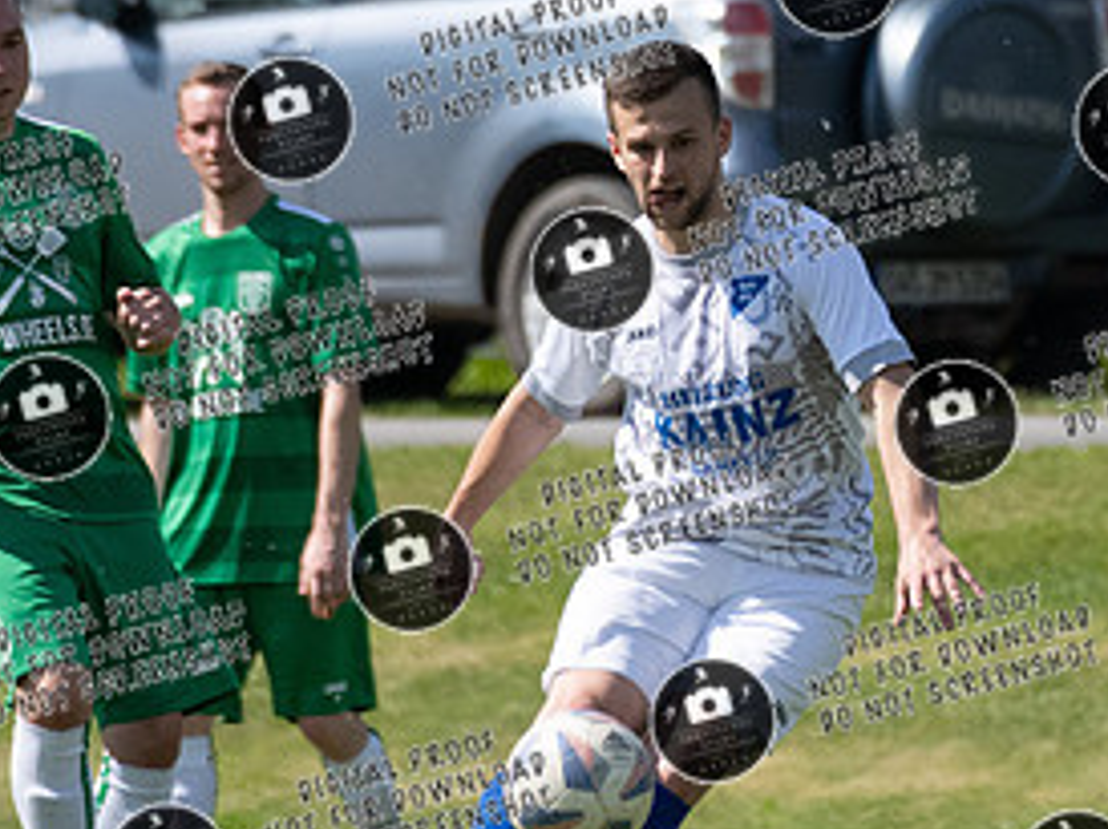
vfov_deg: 1.3
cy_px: 350
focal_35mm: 1188
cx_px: 998
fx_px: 37993
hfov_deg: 1.7
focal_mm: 330
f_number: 5.6
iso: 1250
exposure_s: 1/6400
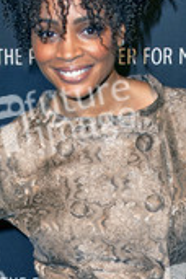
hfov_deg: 20.0
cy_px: 201
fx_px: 527
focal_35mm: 68
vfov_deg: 29.3
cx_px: 100
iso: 500
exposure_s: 1/400
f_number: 4.5
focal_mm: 29
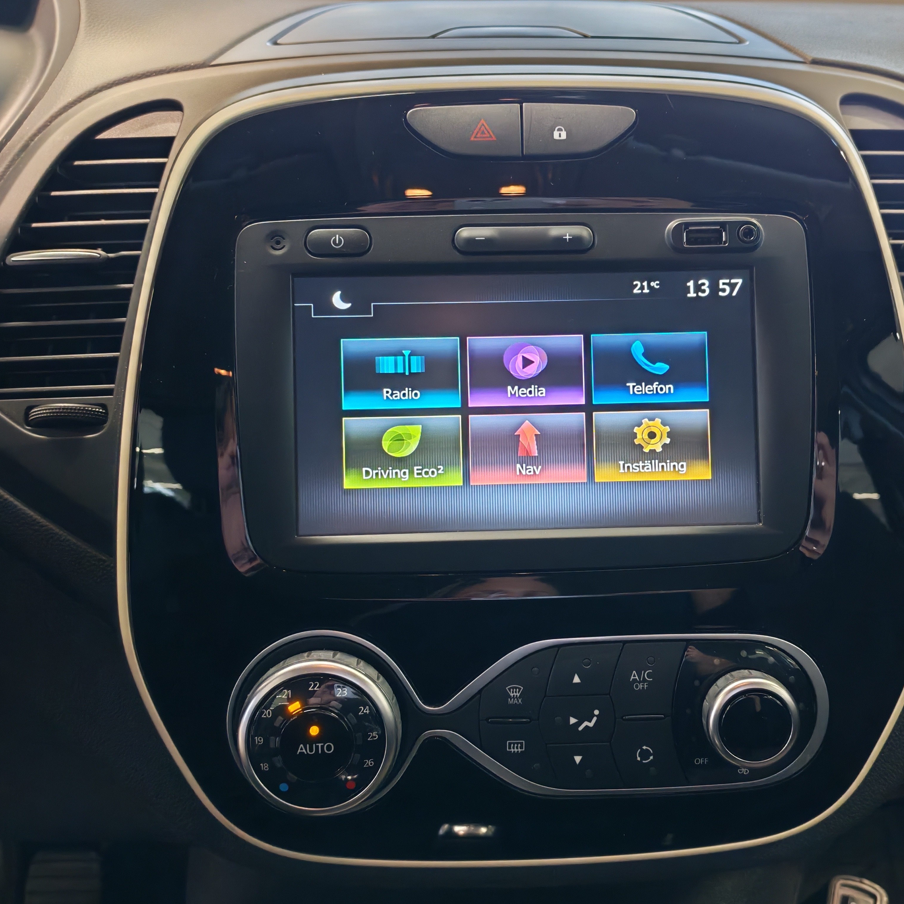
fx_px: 1152
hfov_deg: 42.7
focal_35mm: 39
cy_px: 453
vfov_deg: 42.8
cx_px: 511
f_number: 1.9
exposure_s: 1/100
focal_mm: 6.12
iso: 678
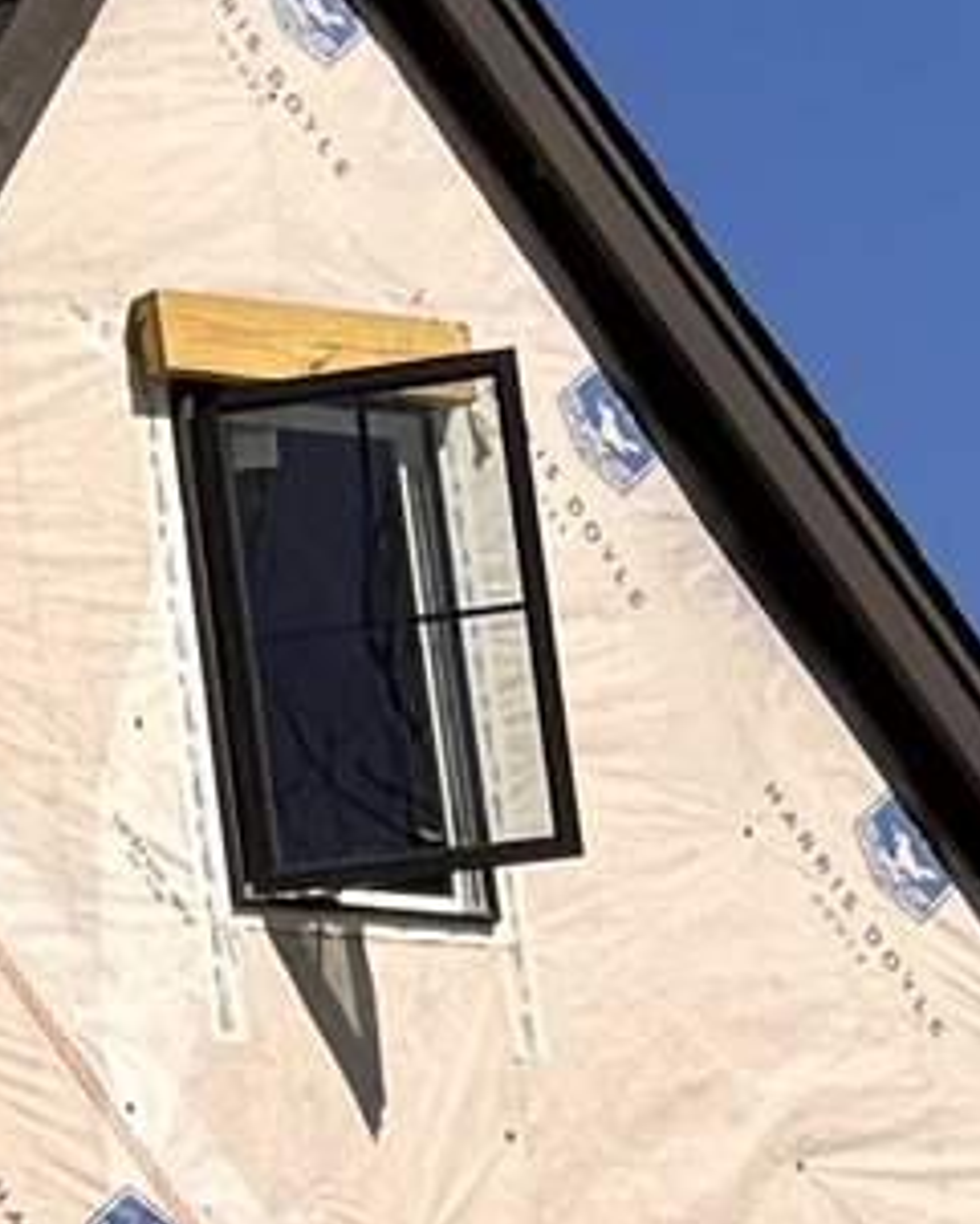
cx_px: -1610
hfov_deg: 6.1
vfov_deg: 8.1
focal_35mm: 239
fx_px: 8661
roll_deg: +4.3
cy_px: 224
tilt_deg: +15.4
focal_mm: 6.76
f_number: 1.78
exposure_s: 1/7092
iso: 80
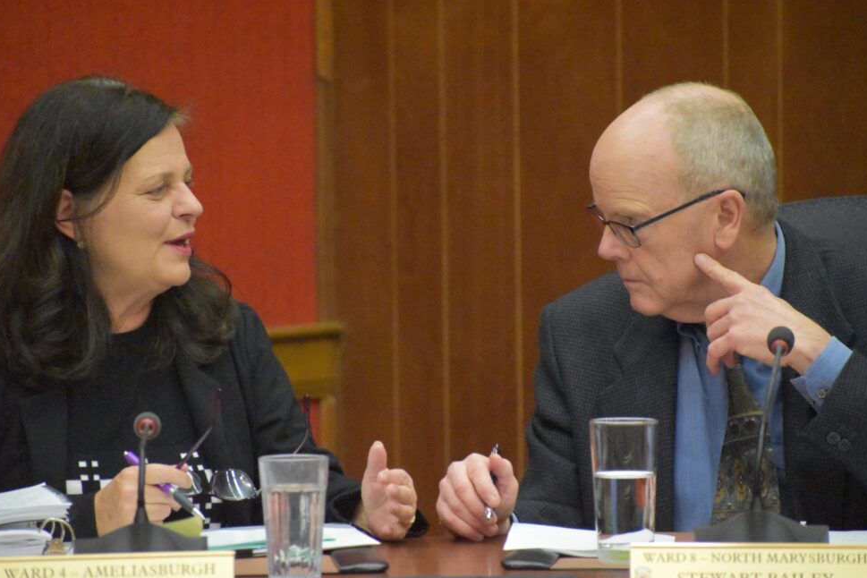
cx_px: 420
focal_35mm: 317
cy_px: 304
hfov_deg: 6.5
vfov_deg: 4.3
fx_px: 7634
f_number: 5.3
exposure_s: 1/400
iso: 12800
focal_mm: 200
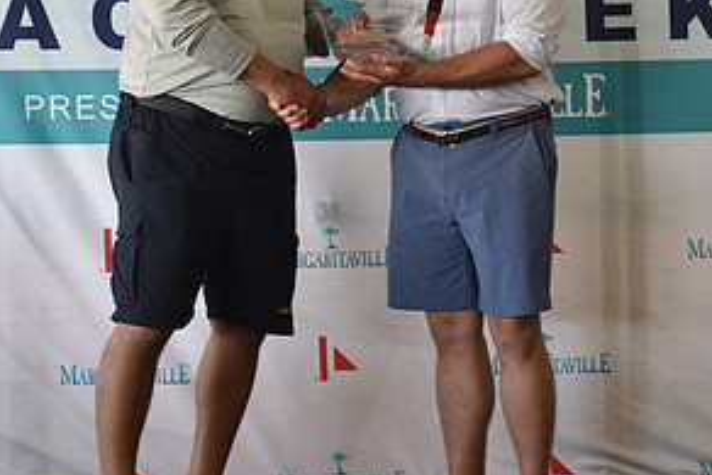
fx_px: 2750
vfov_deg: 9.8
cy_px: 38
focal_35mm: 139
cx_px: 312
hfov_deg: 14.7
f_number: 5
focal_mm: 70
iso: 800
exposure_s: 1/160
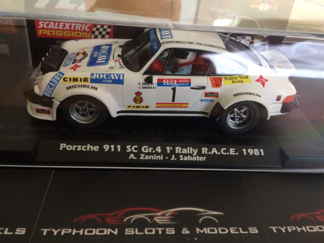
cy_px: 122
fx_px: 271
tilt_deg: -34.3
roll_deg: -4.2
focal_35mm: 29
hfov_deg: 61.6
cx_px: 162
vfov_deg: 48.2
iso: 125
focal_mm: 4.15
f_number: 2.2
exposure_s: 1/33
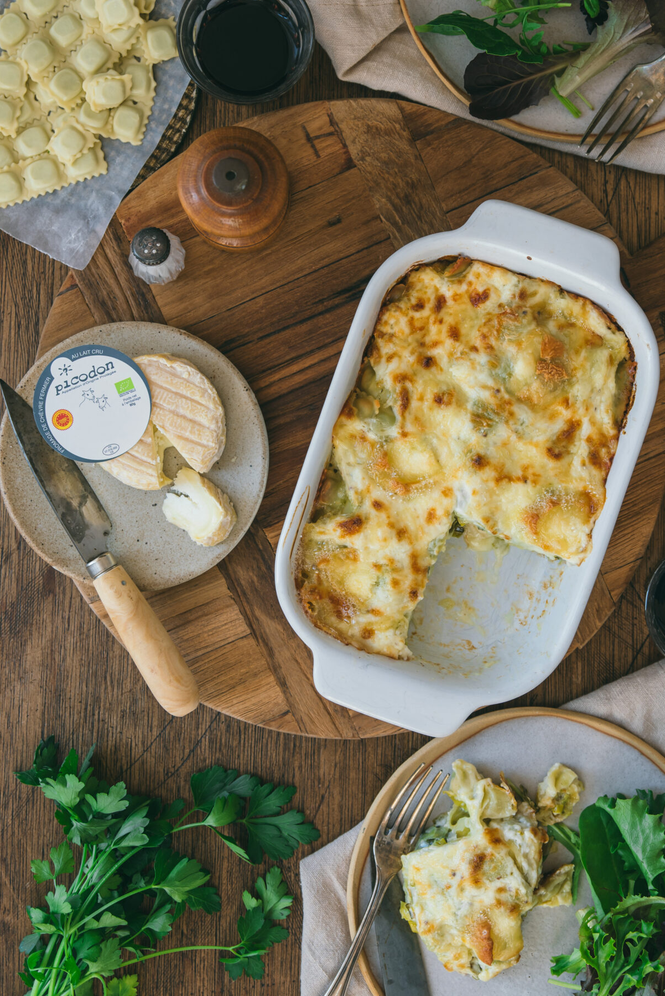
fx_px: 1771
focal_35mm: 64
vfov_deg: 31.3
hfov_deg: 21.2
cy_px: 395
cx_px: 401
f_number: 3.5
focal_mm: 45
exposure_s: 1/60
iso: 100
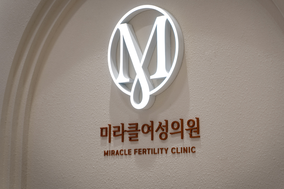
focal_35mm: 75
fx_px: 592
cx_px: 142
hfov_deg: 27.0
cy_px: 94
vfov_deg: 18.2
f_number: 3.2
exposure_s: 1/125
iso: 125
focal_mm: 75
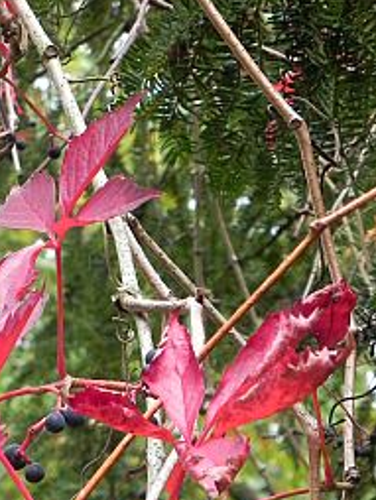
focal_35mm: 187
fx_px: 2704
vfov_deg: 10.5
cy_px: 455
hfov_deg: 7.9
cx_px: 32
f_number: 4
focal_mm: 16.9
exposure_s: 1/108
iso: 160
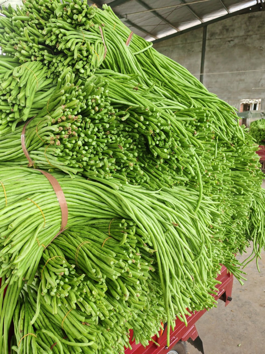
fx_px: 276
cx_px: 132
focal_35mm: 27
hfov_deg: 51.3
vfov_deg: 65.3
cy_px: 177
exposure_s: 1/100
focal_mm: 5.52
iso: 400
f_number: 1.95
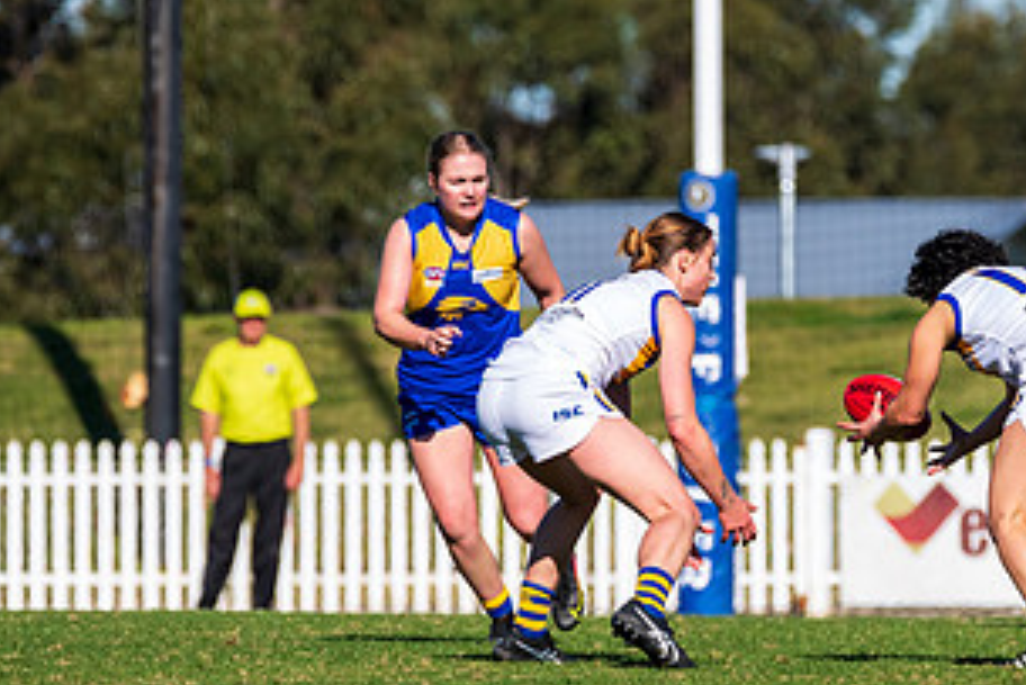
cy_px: 392
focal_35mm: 913
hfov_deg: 2.3
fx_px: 26032
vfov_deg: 1.5
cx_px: 871
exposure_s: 1/2000
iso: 800
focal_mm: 450
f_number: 10
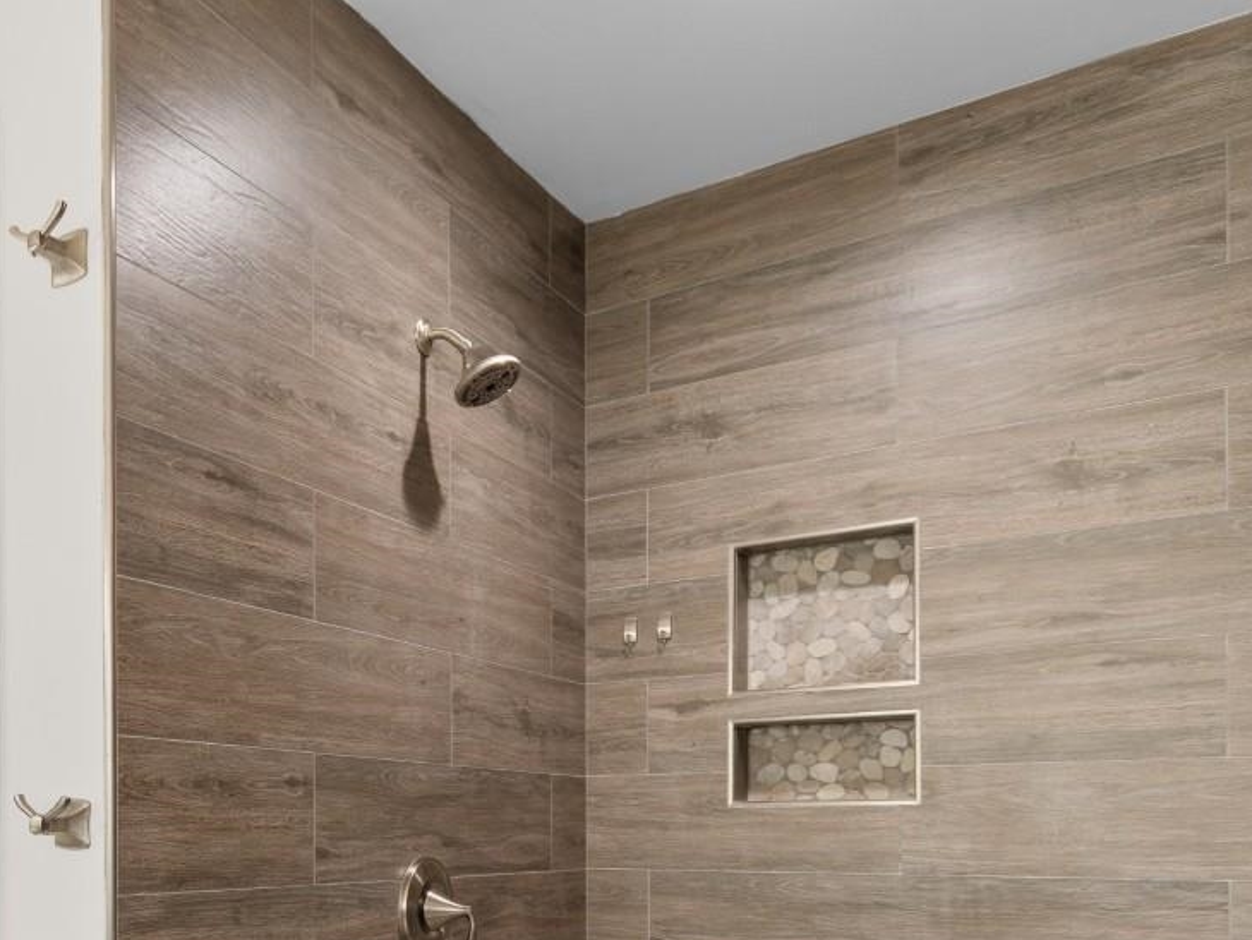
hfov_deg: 49.6
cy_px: 815
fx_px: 1158
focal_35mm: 32
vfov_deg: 41.3
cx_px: 93
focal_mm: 10
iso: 100
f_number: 4.5
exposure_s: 1/3
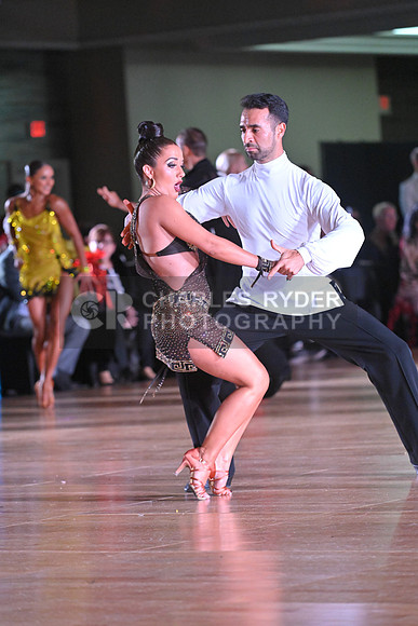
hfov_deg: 7.9
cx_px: 209
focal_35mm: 175
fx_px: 3046
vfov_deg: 11.7
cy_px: 313
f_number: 5
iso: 6400
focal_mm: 175
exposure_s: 1/400
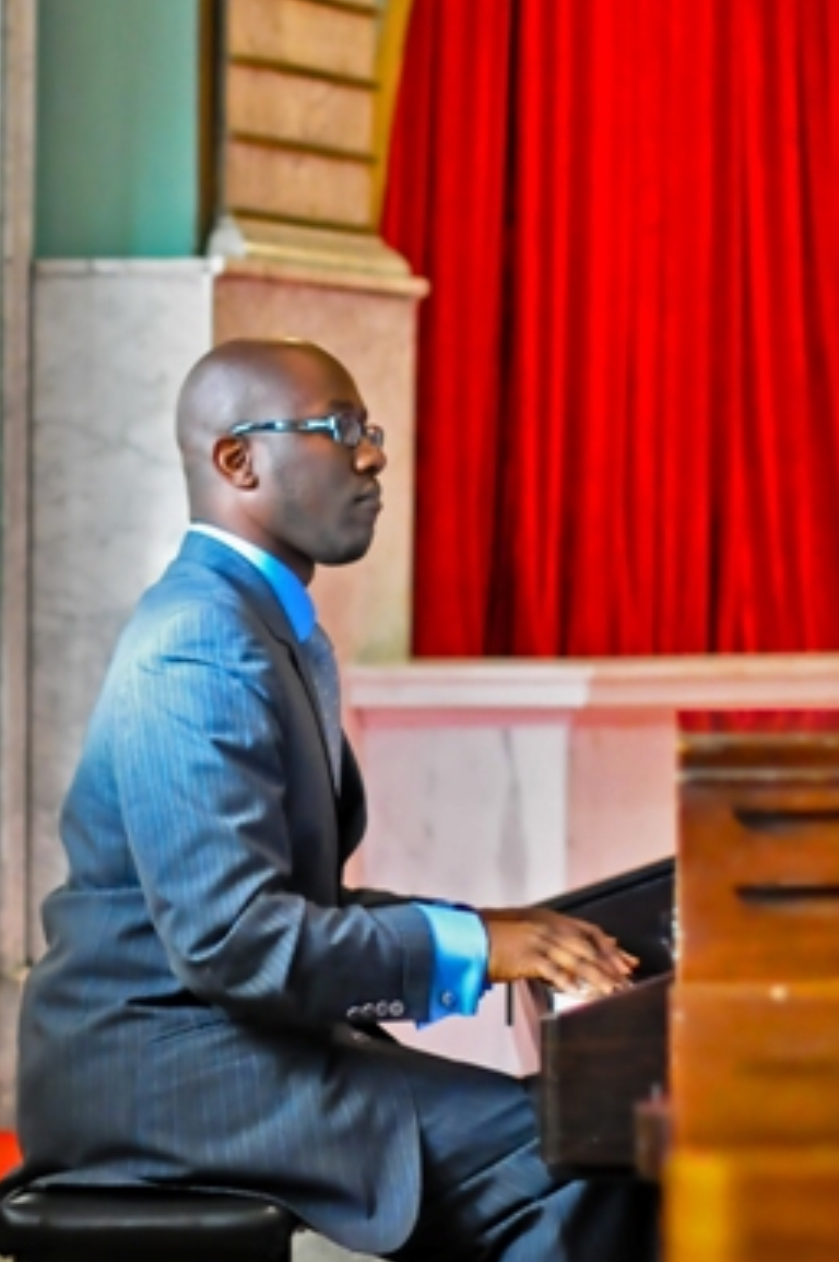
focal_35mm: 142
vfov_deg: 14.5
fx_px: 4973
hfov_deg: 9.6
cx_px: 252
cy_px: 493
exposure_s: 1/160
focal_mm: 50
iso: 3200
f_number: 2
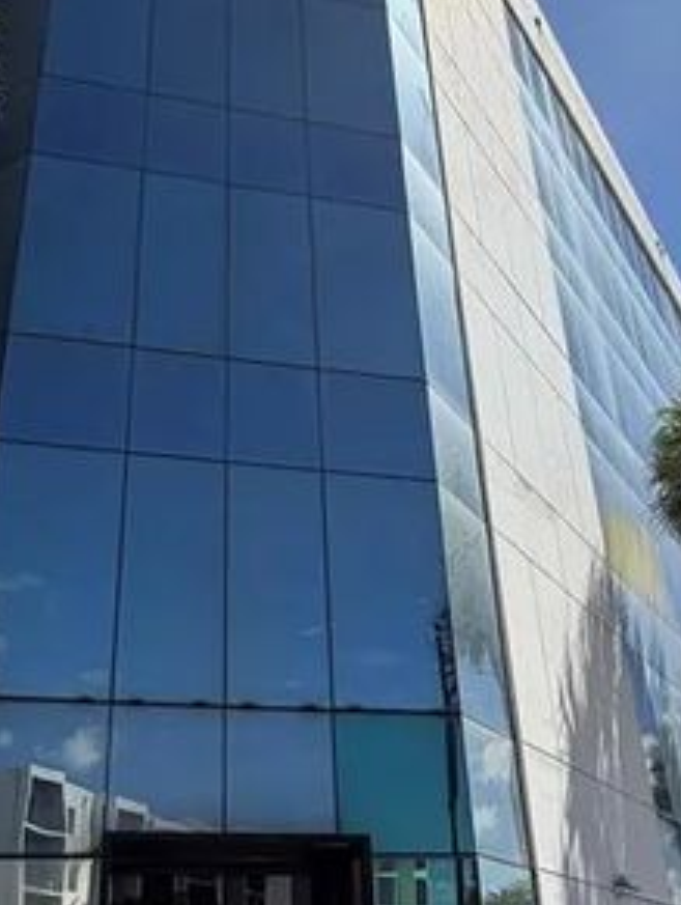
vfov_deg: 45.7
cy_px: 477
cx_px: 336
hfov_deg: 35.2
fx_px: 1073
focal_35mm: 41
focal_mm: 2.22
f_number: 2.2
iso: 25
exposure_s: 1/1125
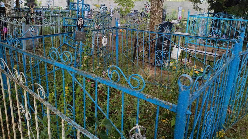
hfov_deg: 67.9
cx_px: 121
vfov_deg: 41.1
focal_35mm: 28
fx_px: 184
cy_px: 49
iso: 242
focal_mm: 4.76
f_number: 1.69
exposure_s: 1/100
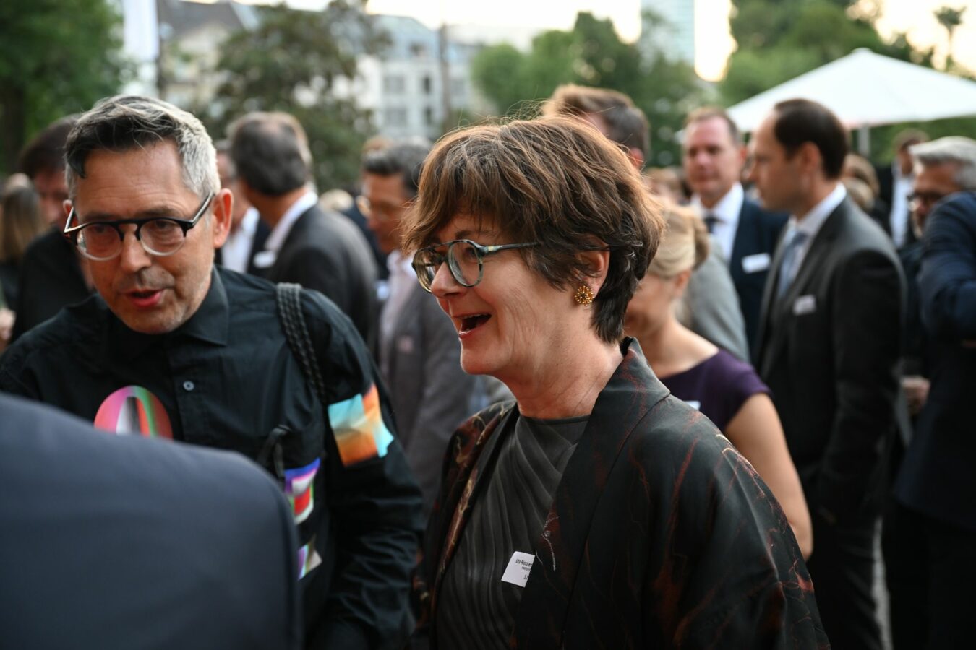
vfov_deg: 31.9
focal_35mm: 42
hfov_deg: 46.4
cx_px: 488
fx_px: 1139
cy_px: 325
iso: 1250
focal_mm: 42
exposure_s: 1/320
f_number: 3.2
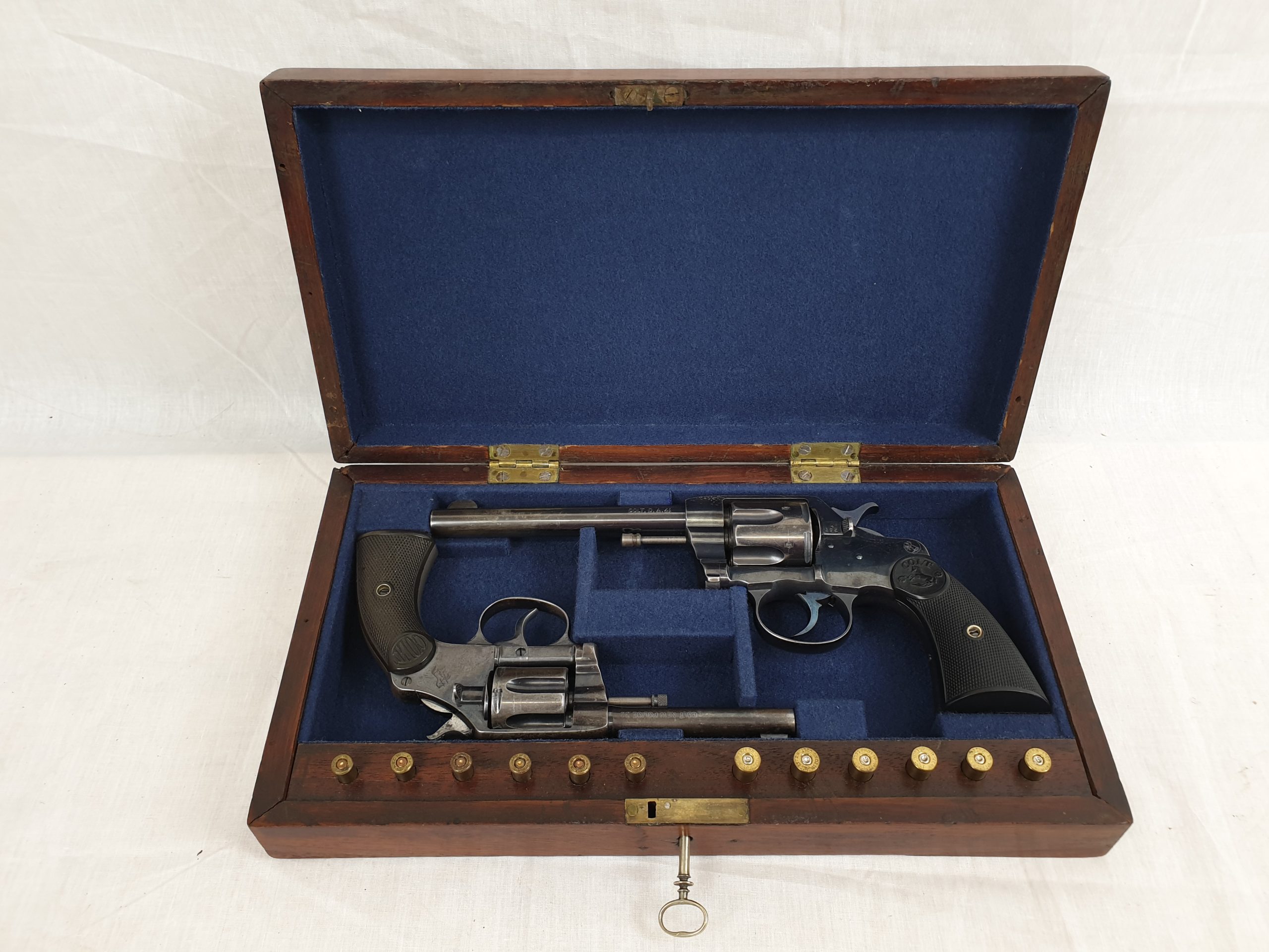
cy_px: 476
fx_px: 953
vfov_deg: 53.1
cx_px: 634
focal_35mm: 26
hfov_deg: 67.3
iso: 125
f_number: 2.4
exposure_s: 1/50
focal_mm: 4.3
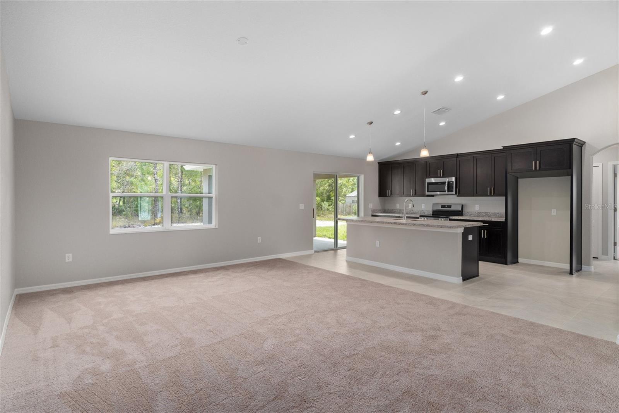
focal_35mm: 18
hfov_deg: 90.0
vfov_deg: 67.4
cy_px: 206
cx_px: 310
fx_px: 309
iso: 320
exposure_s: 1/2.5
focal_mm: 12
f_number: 8
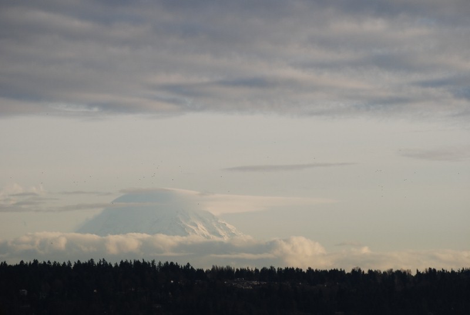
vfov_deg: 5.4
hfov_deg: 8.1
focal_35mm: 255
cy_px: 158
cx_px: 235
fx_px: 3334
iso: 200
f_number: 5
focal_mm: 170
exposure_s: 1/1000
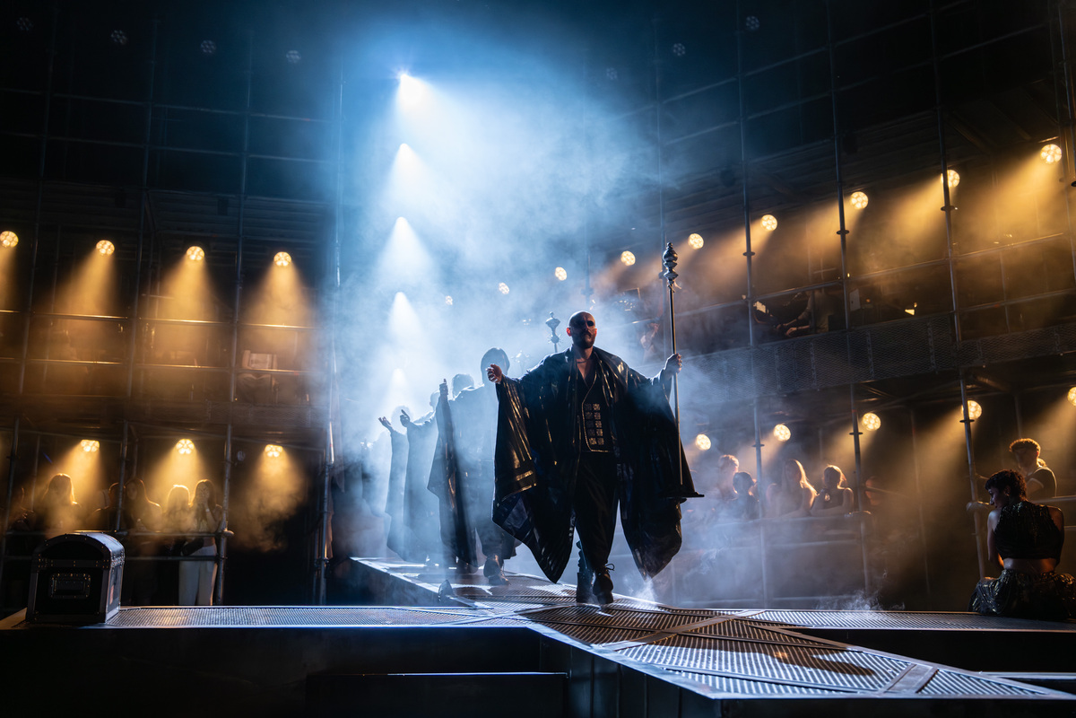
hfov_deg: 46.4
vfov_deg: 31.9
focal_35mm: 42
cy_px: 359
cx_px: 538
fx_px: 1255
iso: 640
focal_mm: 42
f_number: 2.8
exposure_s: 1/200
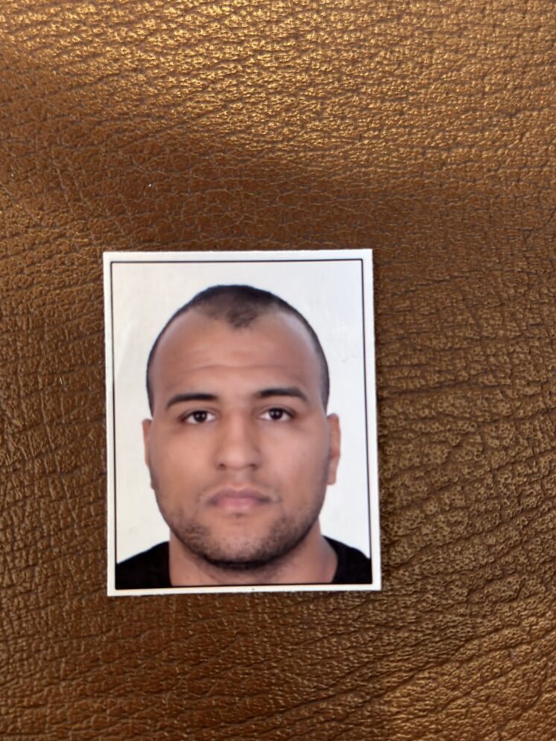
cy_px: 367
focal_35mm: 49
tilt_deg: -85.5
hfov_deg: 29.7
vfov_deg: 38.9
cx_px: 274
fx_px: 1050
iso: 400
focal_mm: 6.86
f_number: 1.78
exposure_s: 1/42
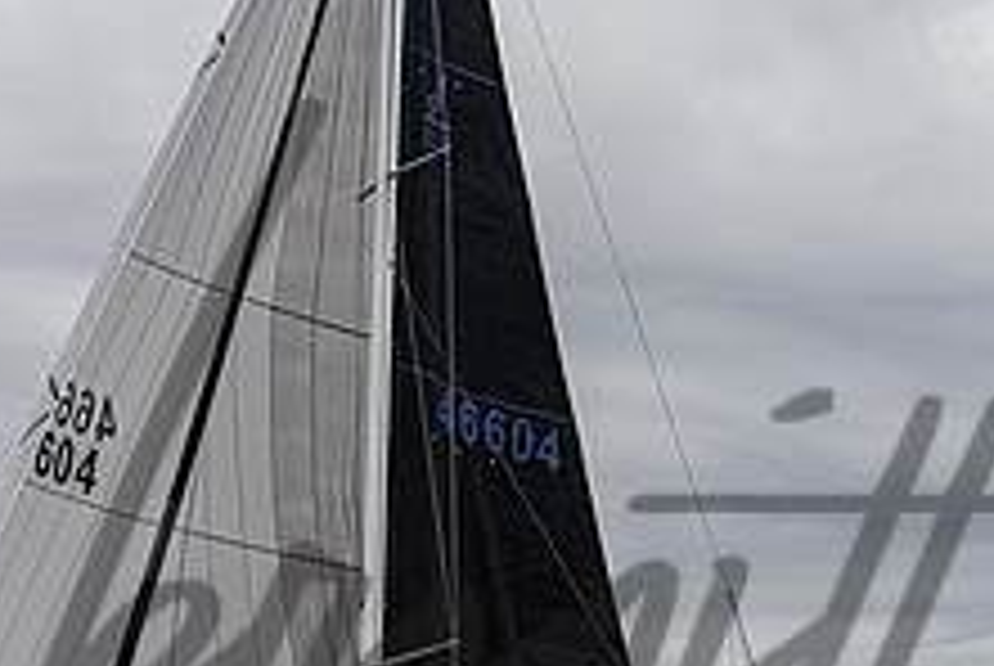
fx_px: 3622
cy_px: 610
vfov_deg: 10.4
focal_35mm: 131
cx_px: 369
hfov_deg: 15.6
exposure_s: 1/3200
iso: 800
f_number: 6.3
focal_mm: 50
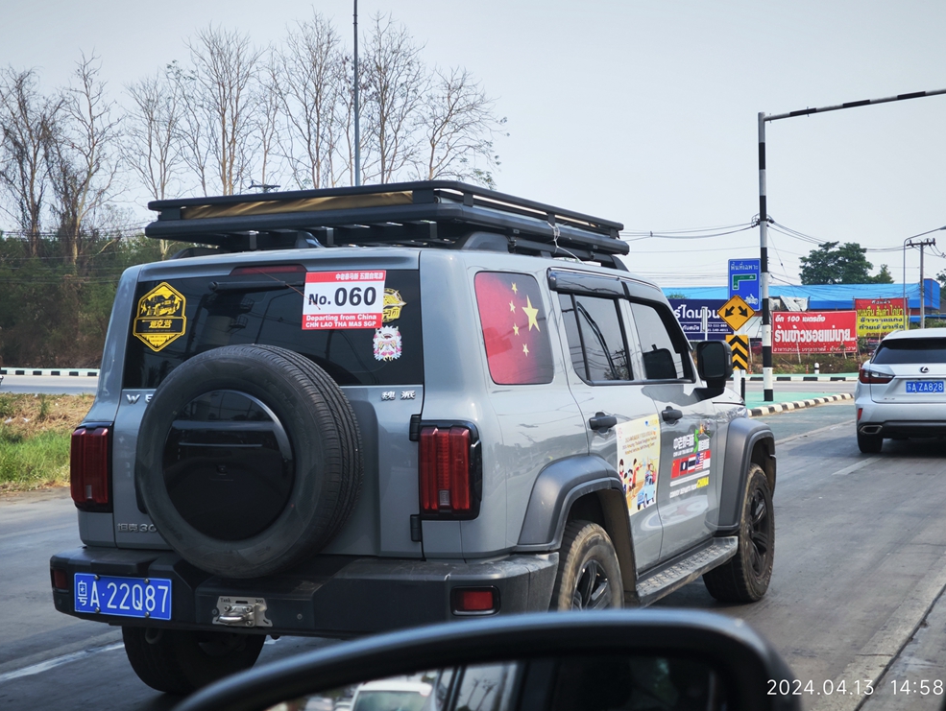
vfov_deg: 28.1
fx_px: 1423
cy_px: 356
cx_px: 485
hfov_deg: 36.8
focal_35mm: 52
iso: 125
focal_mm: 7.1
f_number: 1.9
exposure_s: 1/612
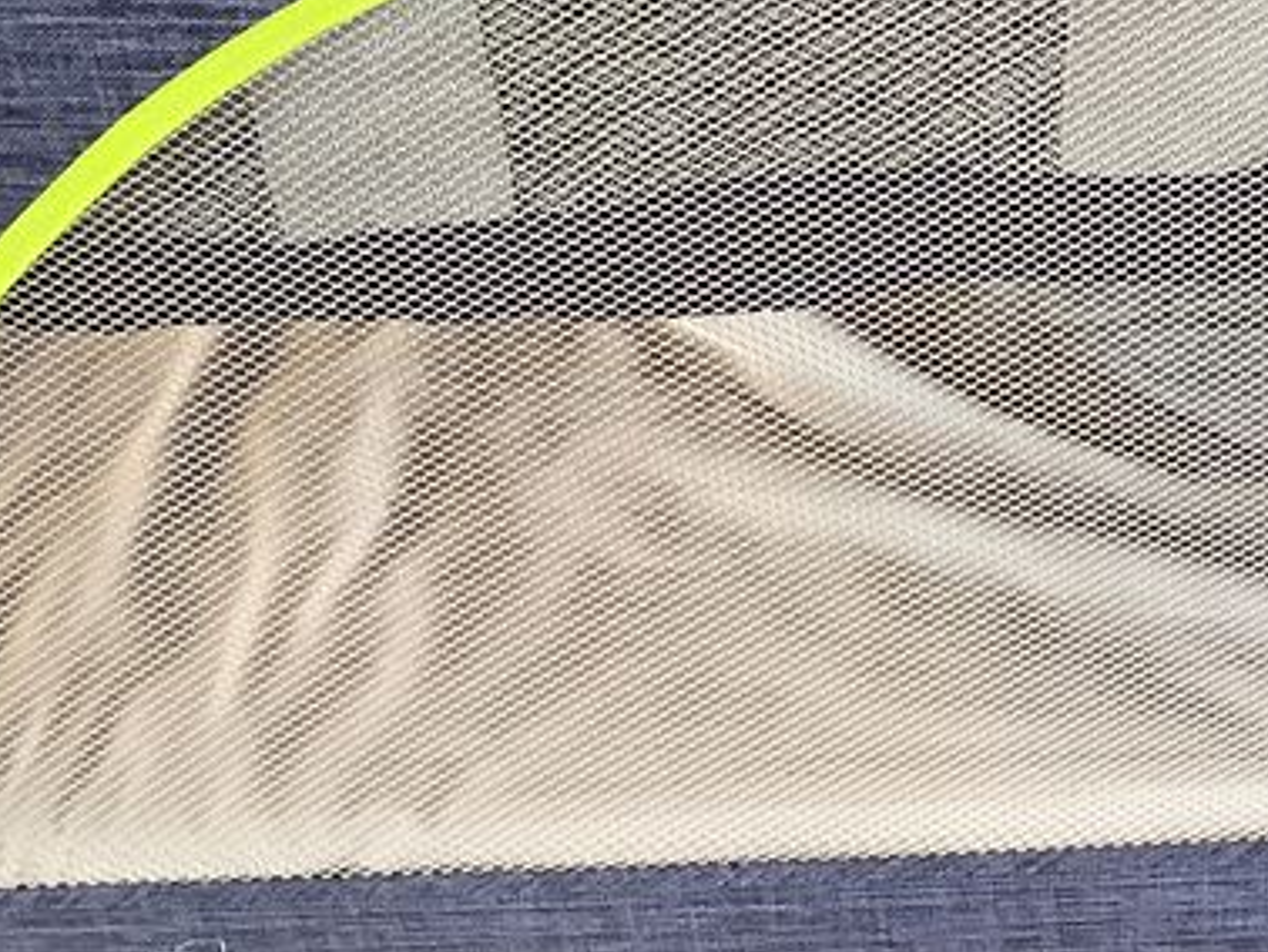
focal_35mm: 82
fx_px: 3006
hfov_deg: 22.1
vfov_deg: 18.0
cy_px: 342
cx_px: 1496
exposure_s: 1/60
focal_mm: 3.3
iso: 200
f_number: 2.4
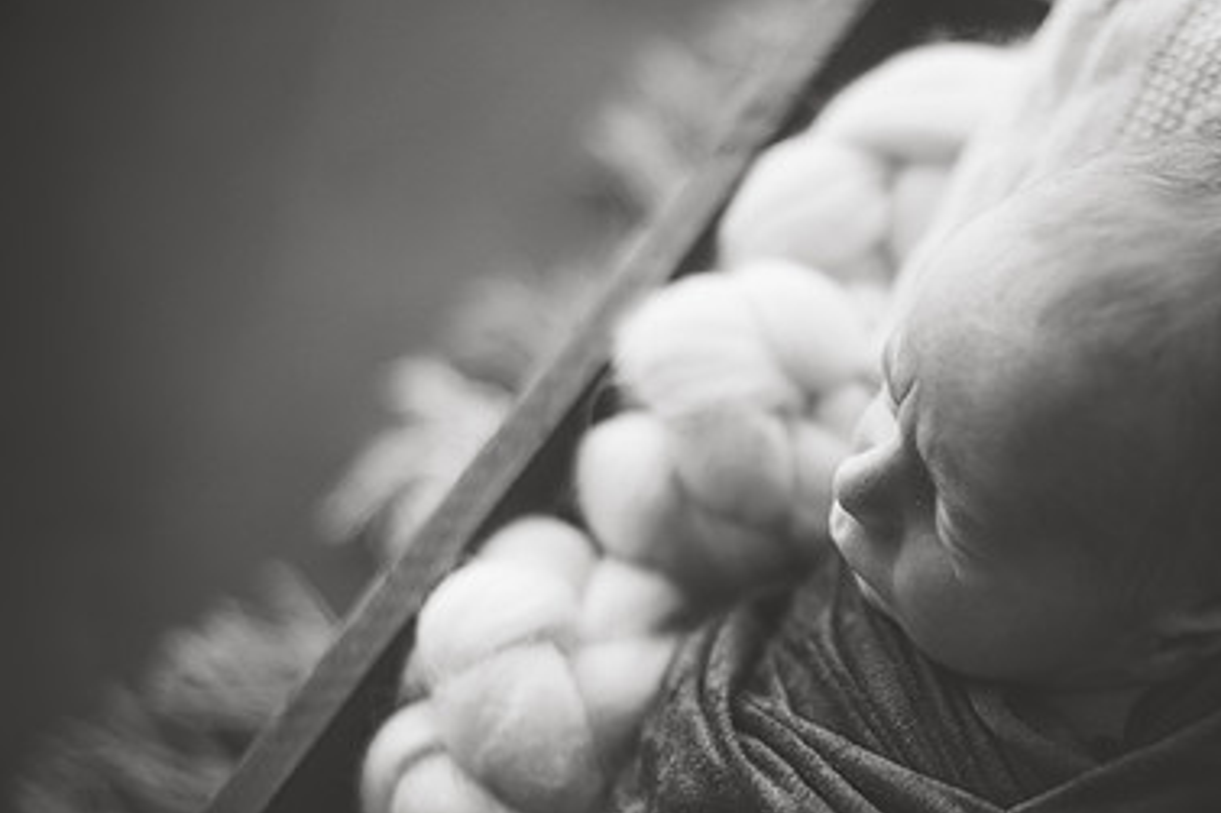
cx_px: 923
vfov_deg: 17.7
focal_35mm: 77
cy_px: 513
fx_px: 2610
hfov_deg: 26.0
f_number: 1.8
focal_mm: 50
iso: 200
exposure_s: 1/640
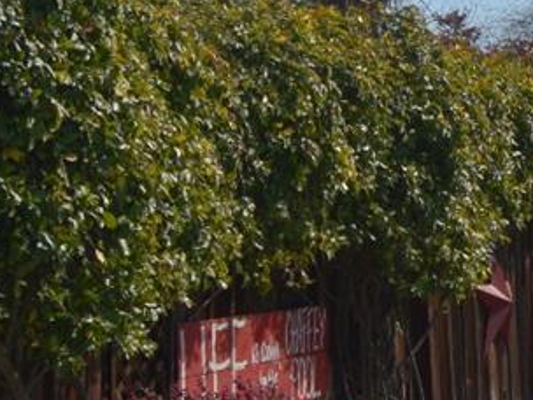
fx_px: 1971
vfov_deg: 11.6
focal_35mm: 128
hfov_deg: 13.1
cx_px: 1108
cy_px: 142
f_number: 10
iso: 100
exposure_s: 1/200
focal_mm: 18
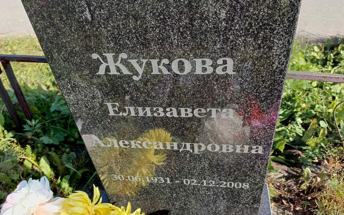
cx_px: 174
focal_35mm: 27
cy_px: 117
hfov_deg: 68.4
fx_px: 253
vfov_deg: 46.0
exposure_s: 1/417
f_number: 1.69
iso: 112
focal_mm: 4.76
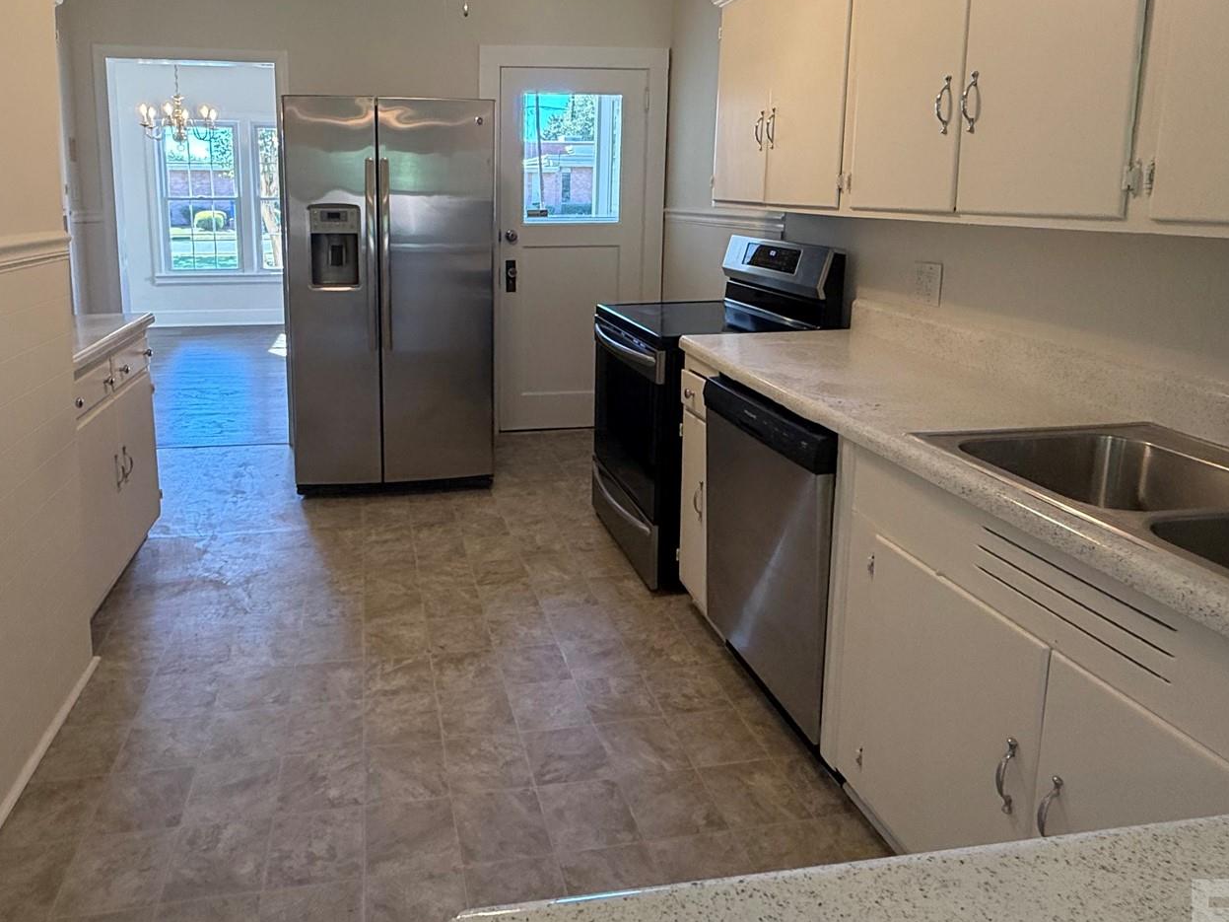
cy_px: 316
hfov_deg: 73.2
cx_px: 497
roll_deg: +0.1
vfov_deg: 57.7
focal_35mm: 23
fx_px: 817
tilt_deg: -9.0
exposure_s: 1/120
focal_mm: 2.22
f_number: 2.2
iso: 250
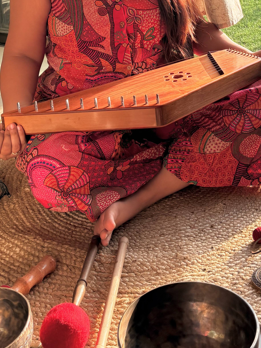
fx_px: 613
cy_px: -21
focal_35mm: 61
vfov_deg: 29.1
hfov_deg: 23.9
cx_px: 182
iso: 64
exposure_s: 1/478
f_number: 1.6
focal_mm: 5.96
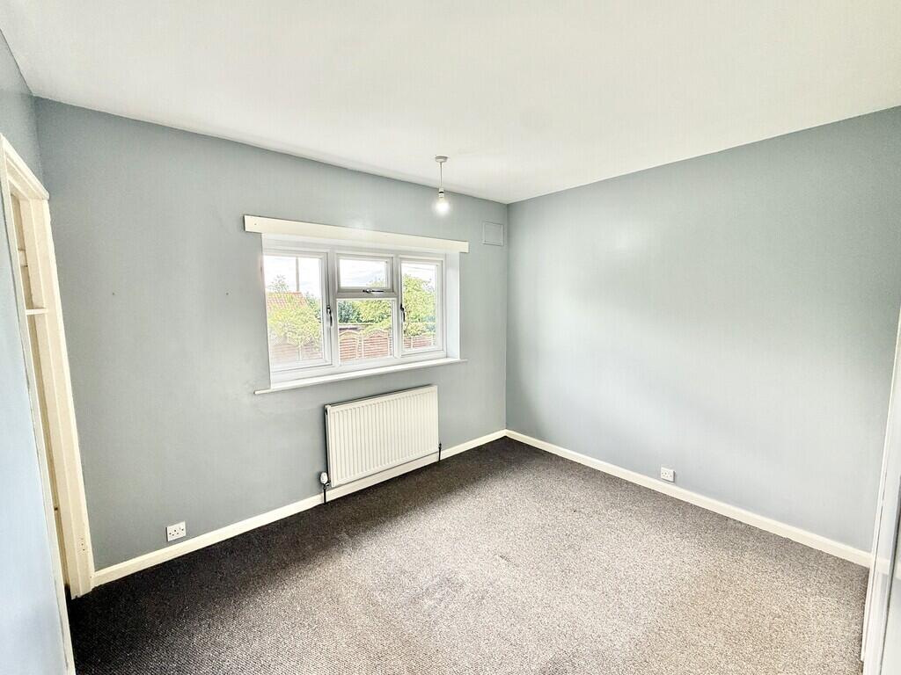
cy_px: 338
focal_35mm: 14
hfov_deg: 102.1
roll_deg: -1.5
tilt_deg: -5.0
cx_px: 450
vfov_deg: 85.7
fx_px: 364
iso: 64
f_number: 2.2
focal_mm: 2.22
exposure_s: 1/120
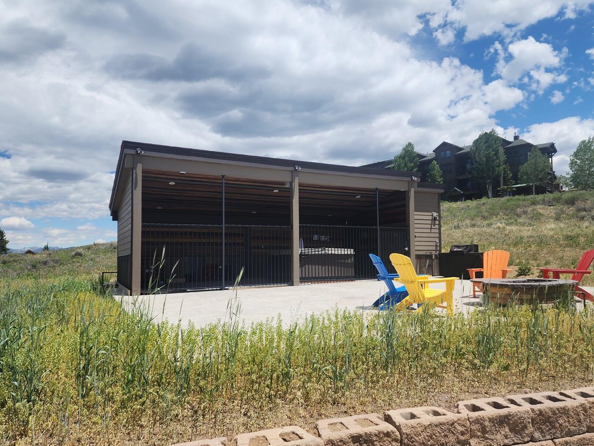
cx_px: 303
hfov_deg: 67.3
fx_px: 446
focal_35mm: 26
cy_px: 242
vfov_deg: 53.0
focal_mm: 6.4
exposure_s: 1/1641
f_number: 1.8
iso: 12
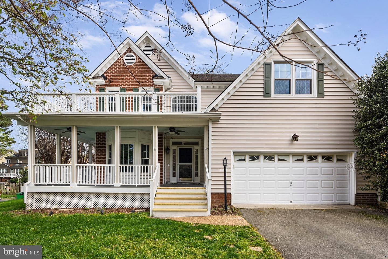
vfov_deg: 70.5
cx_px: 194
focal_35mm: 17
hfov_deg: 93.2
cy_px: 130
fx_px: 183
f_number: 11
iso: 800
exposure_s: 1/160
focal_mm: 17
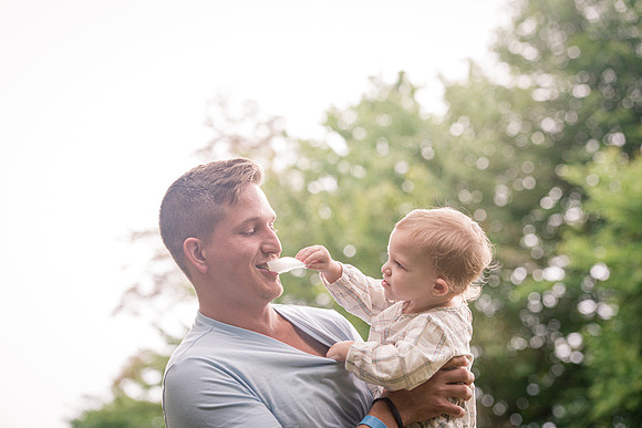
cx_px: 321
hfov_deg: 19.5
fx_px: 1873
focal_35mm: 105
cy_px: 214
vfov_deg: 13.0
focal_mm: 105
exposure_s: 1/250
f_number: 4.5
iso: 1000
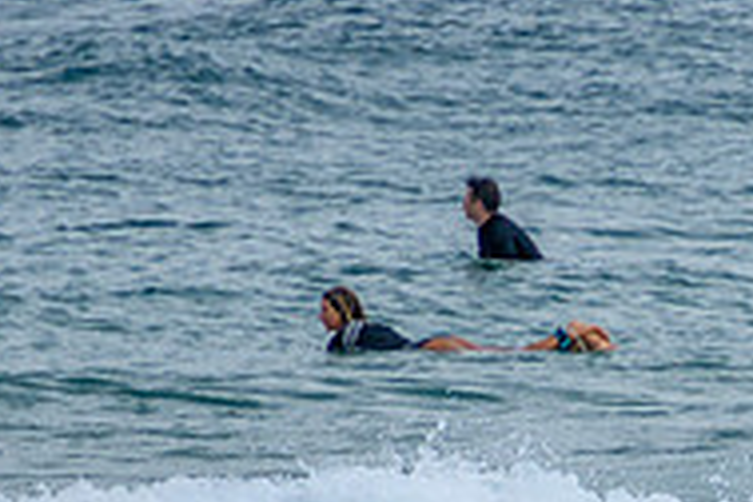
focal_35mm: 1687
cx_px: 1285
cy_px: 535
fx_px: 35284
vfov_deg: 0.8
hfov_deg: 1.2
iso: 250
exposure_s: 1/2000
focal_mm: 400
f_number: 5.6
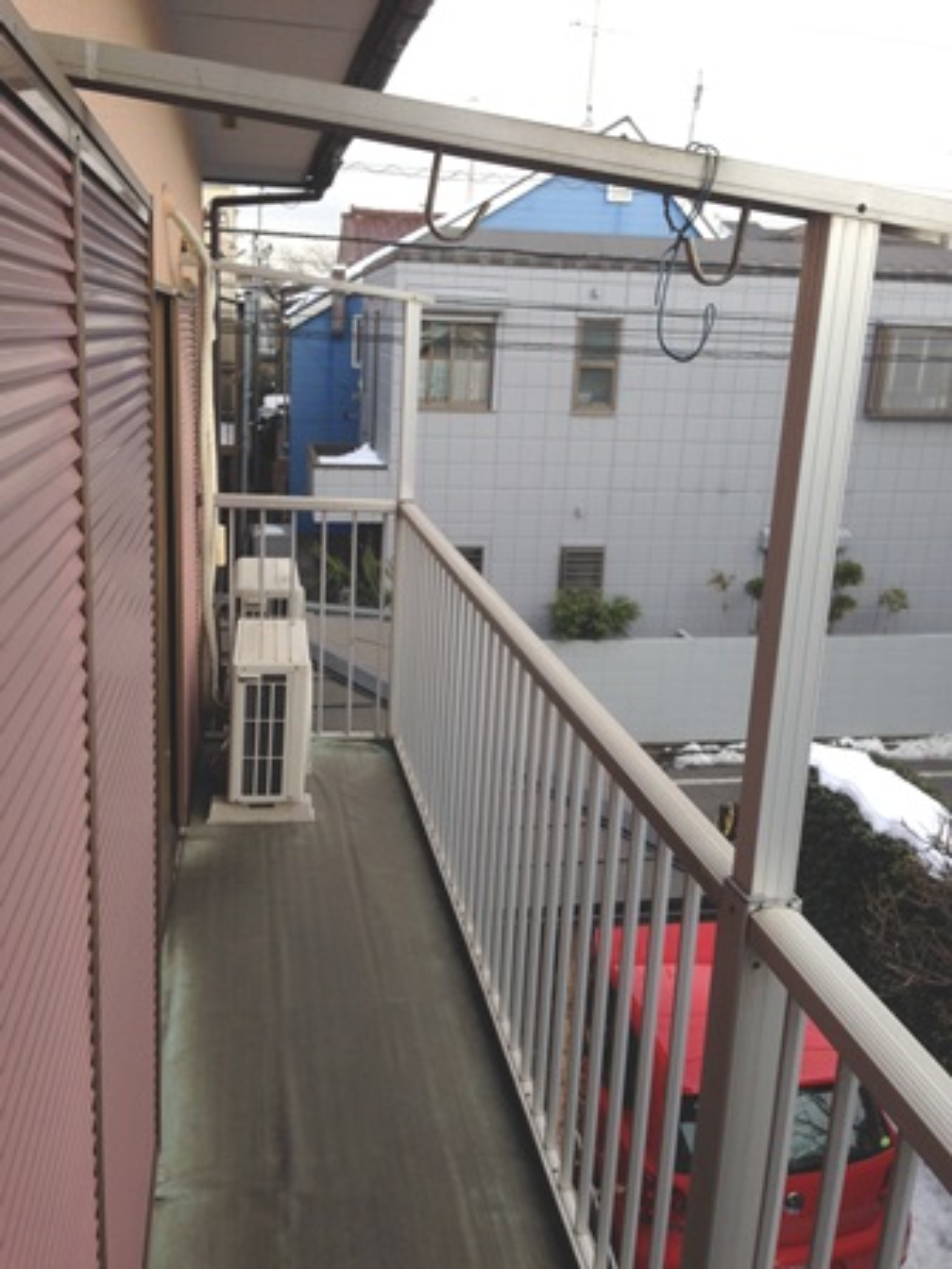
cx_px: 476
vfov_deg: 55.4
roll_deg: -2.2
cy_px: 634
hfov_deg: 42.9
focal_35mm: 33
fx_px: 1210
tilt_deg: -15.4
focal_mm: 4.12
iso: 50
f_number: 2.4
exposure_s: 1/547
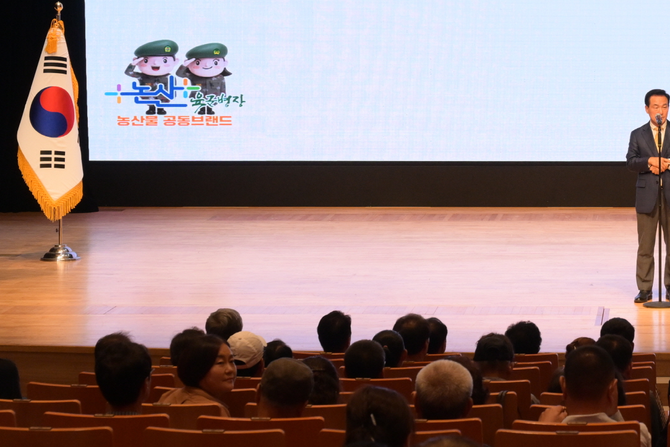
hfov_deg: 15.7
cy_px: 2
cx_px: 719
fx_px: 2363
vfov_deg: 10.7
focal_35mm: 127
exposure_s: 1/200
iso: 1250
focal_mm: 43
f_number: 6.3
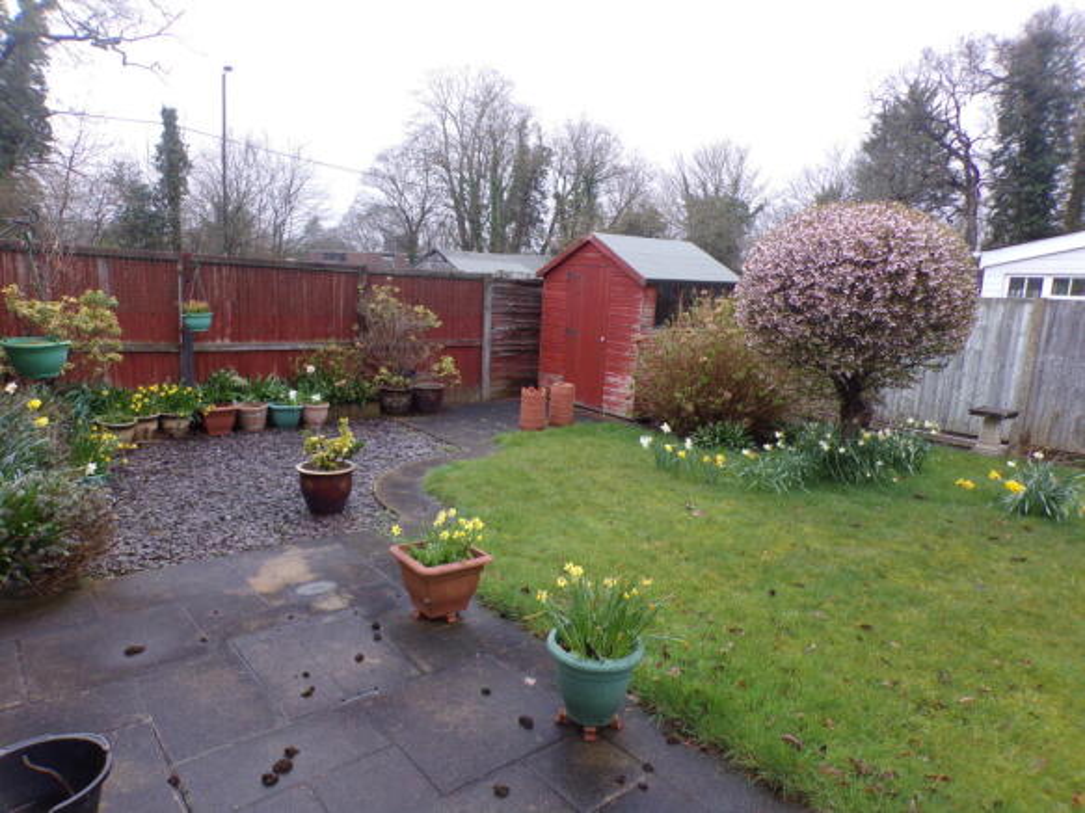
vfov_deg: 56.8
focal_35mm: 24
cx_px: 542
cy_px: 406
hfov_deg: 71.6
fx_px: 752
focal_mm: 4.3
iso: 80
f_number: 4.3
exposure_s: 1/80
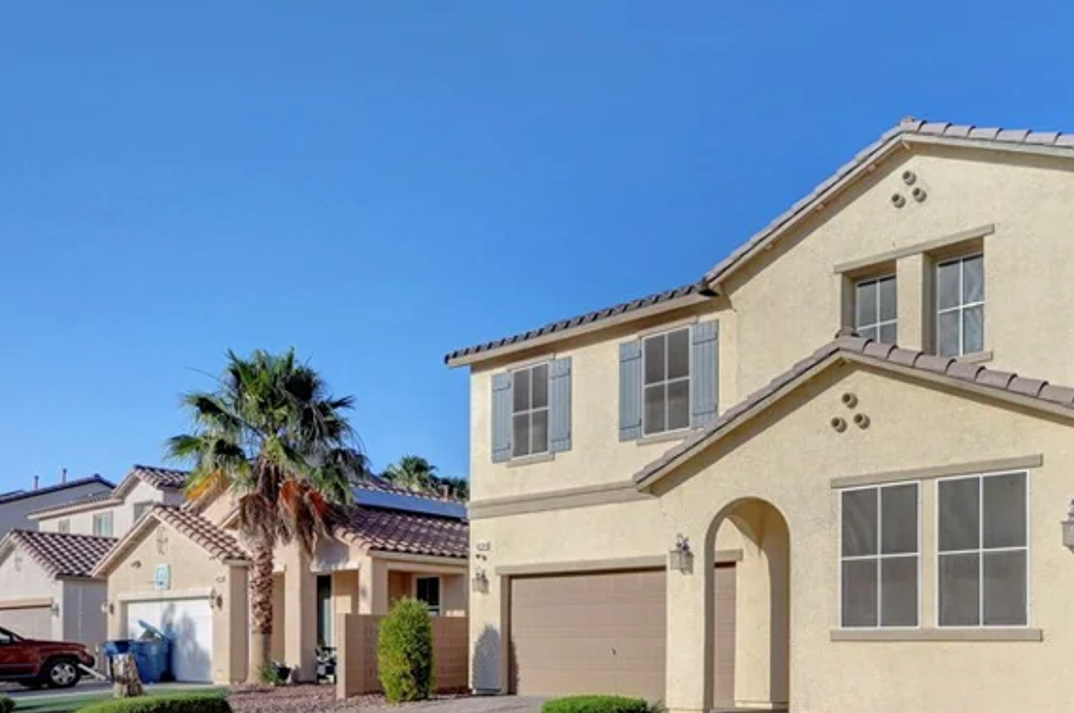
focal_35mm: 28
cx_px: 727
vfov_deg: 44.0
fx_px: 831
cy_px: 580
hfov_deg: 63.8
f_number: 8
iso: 800
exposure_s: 1/1600
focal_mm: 15.5
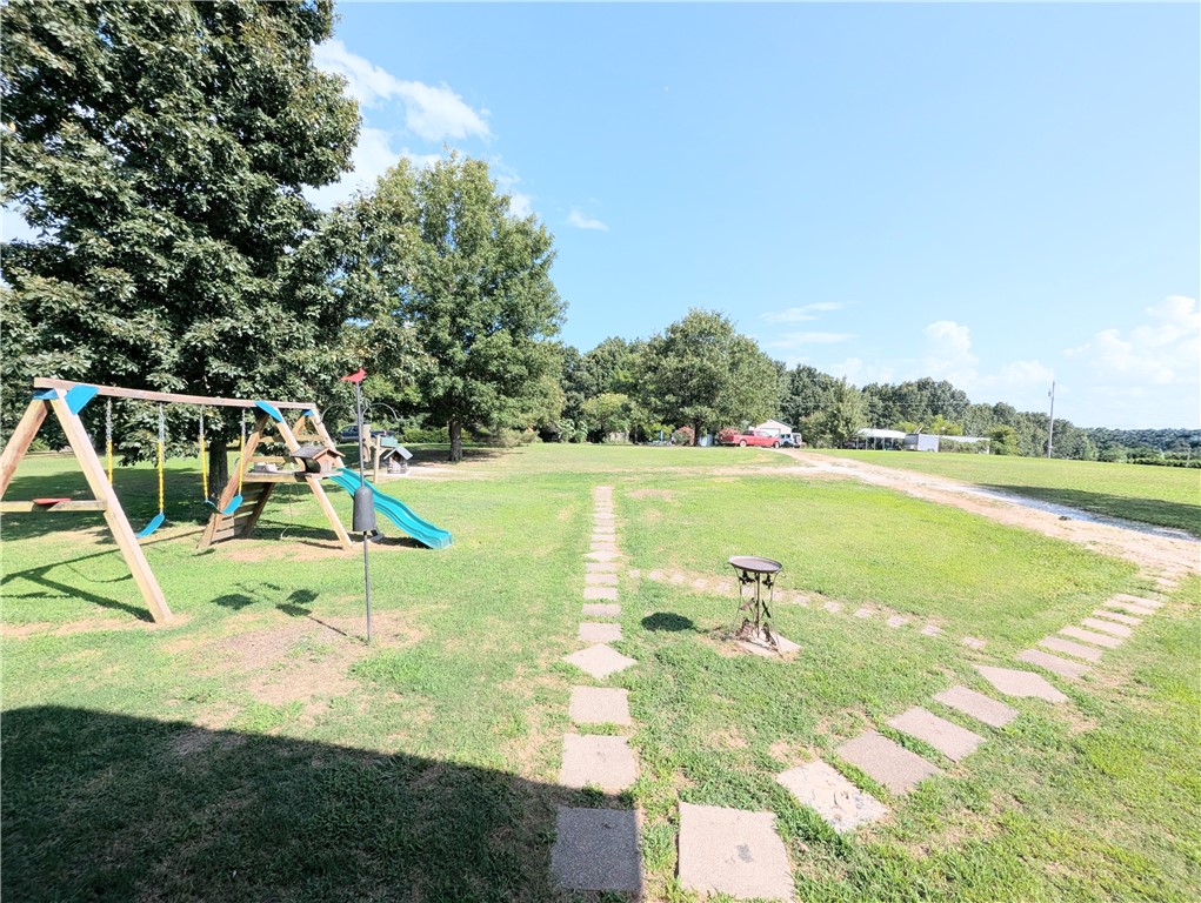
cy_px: 452
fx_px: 452
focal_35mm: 13
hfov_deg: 106.1
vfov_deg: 90.0
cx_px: 600
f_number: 2.2
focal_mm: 1.95
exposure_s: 1/1307
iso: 47
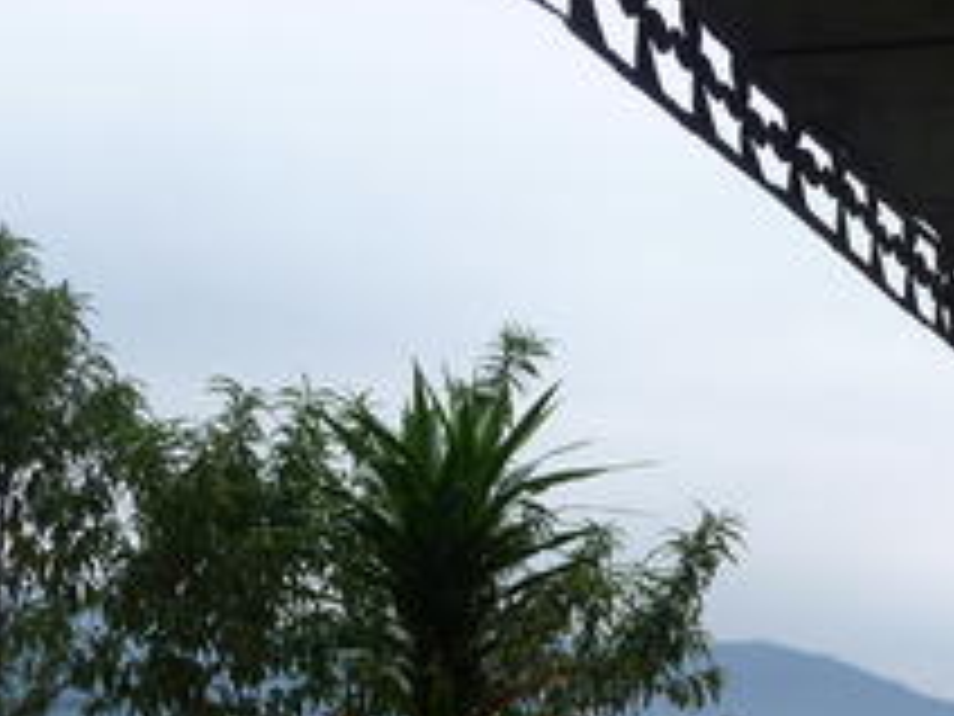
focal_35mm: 66
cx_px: 760
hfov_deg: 28.8
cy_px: 822
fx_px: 1819
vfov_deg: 21.0
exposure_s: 1/100
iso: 100
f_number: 3.3
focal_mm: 4.7
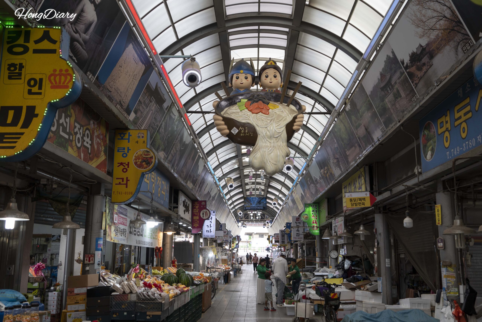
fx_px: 455
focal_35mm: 34
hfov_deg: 55.8
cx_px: 241
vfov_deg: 38.9
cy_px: 161
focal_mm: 34
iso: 200
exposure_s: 1/60
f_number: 4.5
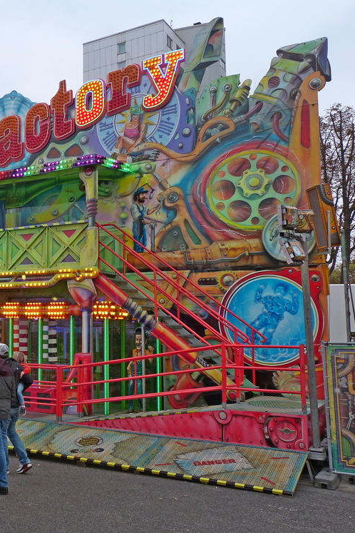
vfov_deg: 49.6
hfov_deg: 32.1
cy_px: 267
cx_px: 17
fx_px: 577
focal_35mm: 39
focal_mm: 4.9
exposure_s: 1/100
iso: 100
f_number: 3.6
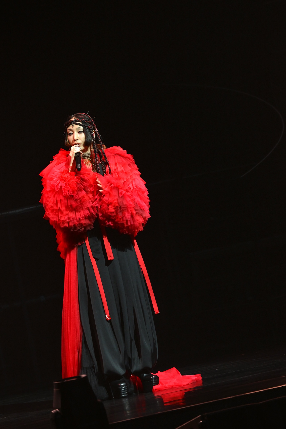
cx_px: 143
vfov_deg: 5.2
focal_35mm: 400
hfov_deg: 3.4
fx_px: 4766
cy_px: 214
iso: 3200
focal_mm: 400
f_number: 9
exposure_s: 1/160
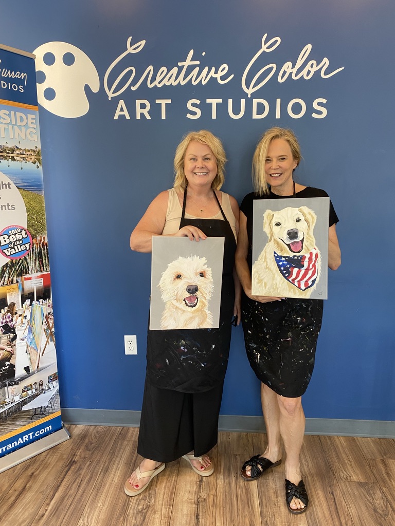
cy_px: 263
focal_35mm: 26
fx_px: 396
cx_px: 198
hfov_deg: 53.1
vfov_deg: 67.3
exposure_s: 1/60
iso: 100
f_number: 1.8
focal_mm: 4.25
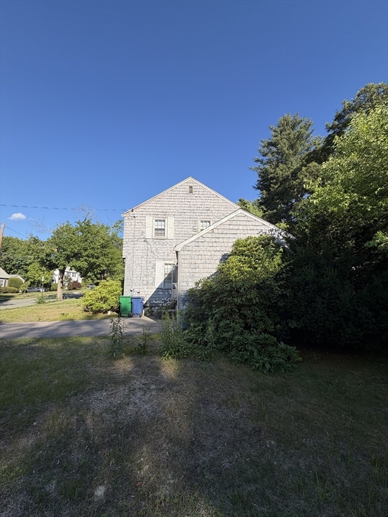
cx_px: 194
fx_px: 209
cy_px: 258
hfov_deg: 85.7
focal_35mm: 14
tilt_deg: +7.9
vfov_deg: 102.1
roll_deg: -0.9
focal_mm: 2.22
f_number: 2.2
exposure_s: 1/770
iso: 40
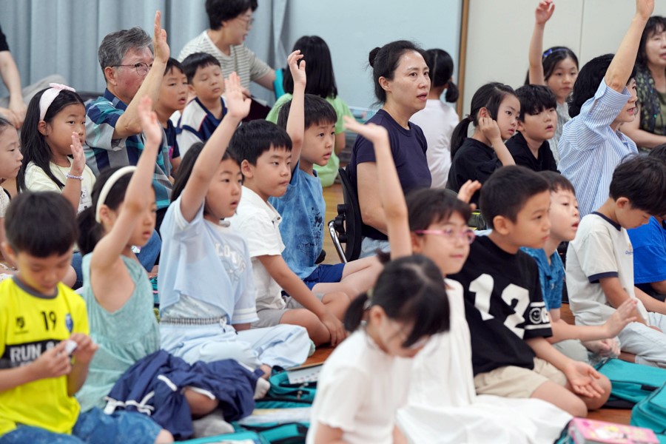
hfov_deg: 14.7
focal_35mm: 140
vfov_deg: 9.8
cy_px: 222
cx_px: 333
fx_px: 2590
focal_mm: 140
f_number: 4
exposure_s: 1/160
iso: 1600
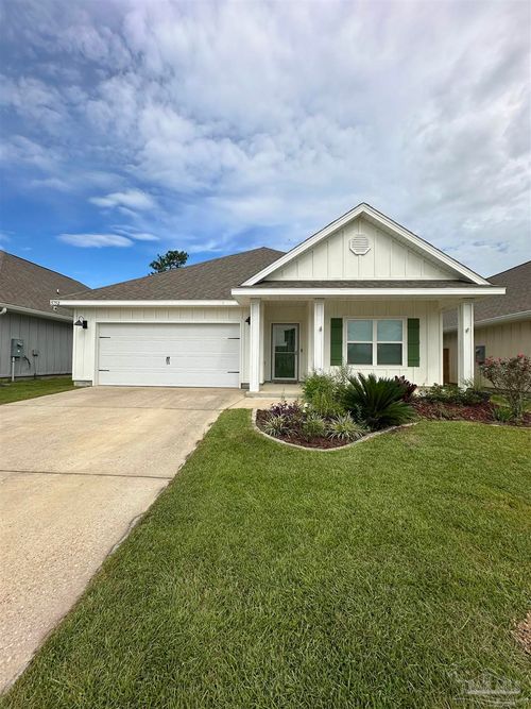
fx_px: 286
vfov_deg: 102.1
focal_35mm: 14
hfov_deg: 85.7
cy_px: 354
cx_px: 266
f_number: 2.2
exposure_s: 1/1453
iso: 50
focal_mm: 2.22
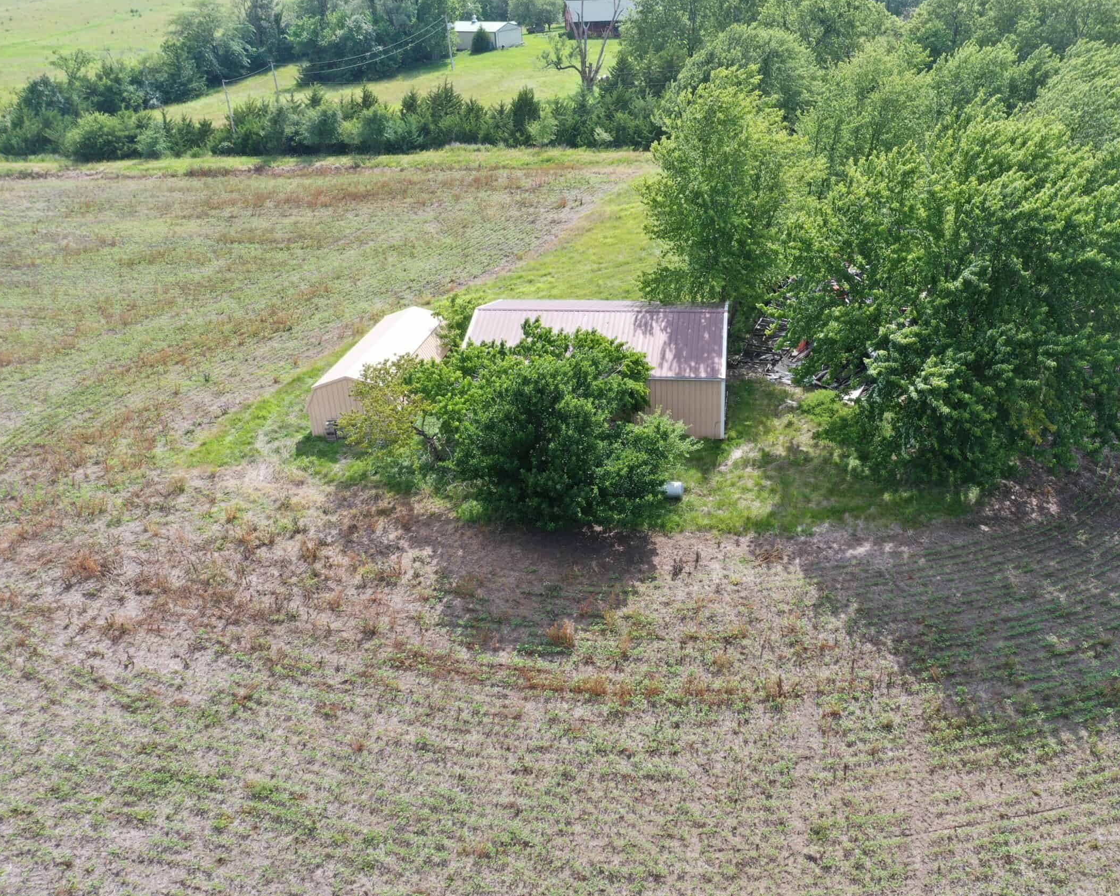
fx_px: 1061
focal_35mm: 32
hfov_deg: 55.4
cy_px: 449
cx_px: 643
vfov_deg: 45.8
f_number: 5
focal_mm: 10.26
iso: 100
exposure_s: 1/200
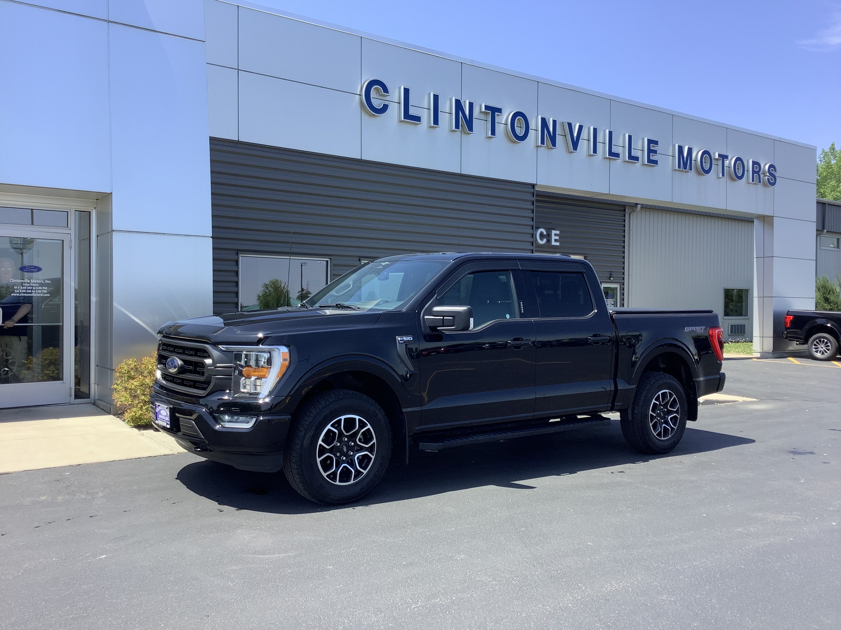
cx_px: 420
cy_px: 315
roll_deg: -0.1
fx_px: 753
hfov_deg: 58.4
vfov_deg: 45.4
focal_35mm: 31
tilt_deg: -0.9
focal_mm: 3.3
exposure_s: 1/566
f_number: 2.4
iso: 25
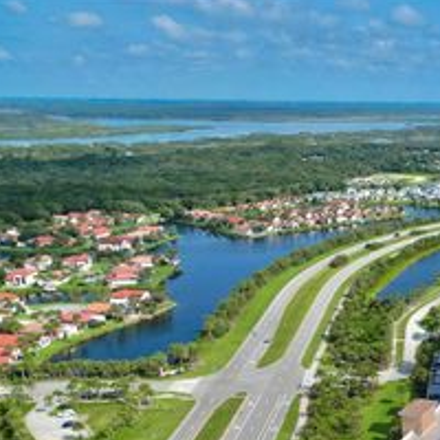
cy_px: 402
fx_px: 762
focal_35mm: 53
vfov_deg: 30.7
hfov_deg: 28.0
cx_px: 532
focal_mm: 6.72
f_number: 1.7
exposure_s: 1/6400
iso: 130
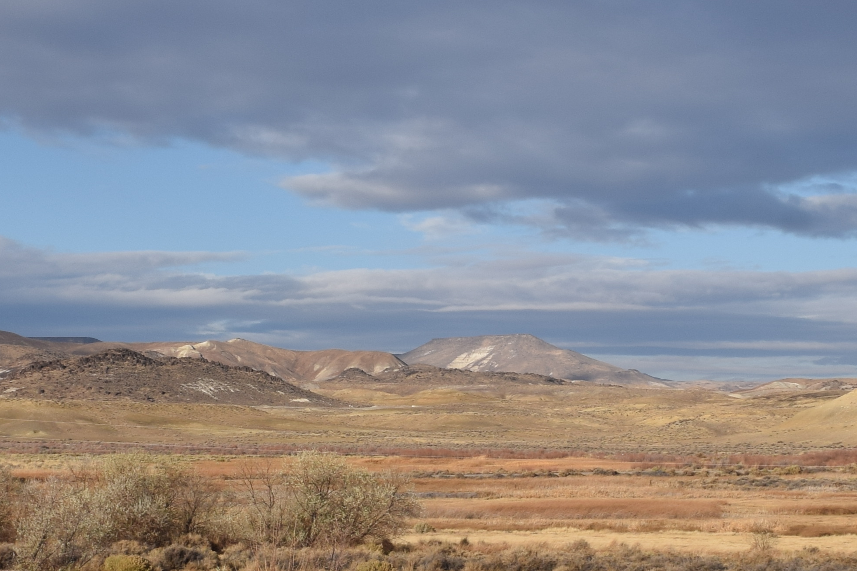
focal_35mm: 101
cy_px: 422
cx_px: 281
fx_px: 2404
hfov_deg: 20.1
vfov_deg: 13.5
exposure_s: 1/125
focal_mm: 22
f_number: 14
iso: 100
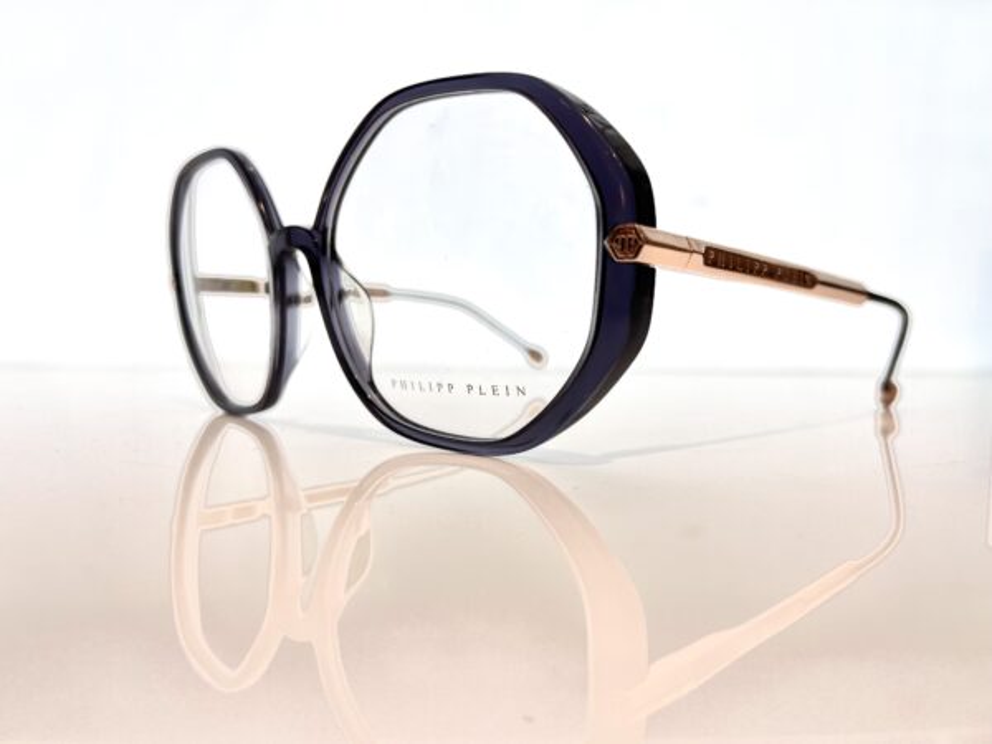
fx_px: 745
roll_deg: +0.0
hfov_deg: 67.3
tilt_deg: -3.2
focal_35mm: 26
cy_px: 372
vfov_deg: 53.1
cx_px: 496
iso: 40
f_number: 1.6
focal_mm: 5.1
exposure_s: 1/145
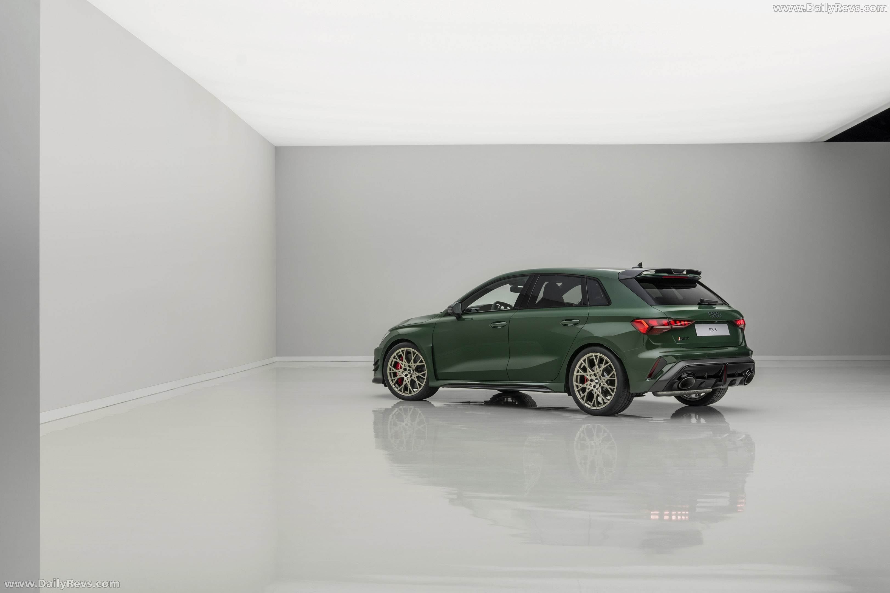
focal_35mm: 47
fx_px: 1161
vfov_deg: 28.6
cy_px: 296
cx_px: 445
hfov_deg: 41.9
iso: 125
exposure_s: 1
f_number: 11
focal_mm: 47
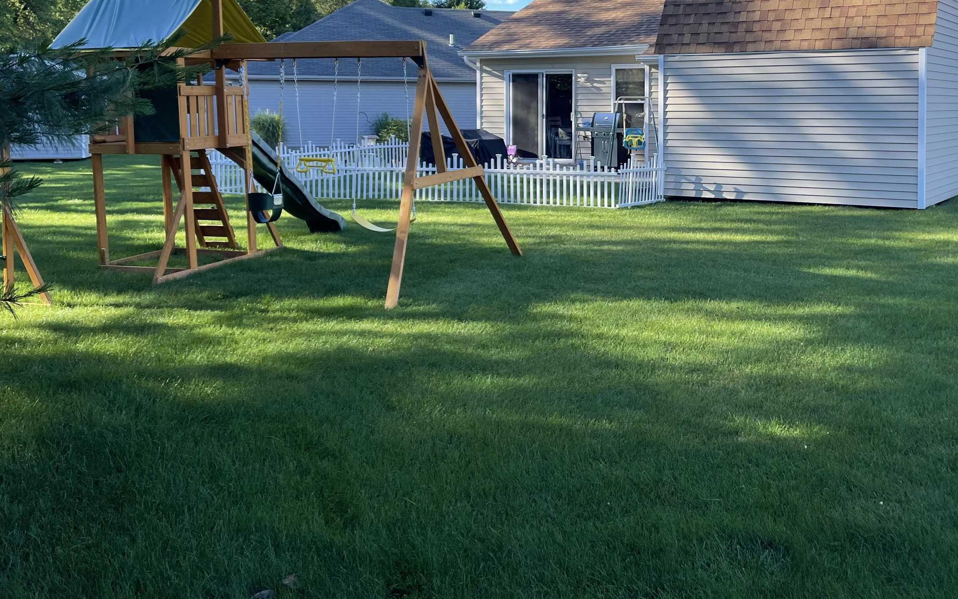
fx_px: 940
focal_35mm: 36
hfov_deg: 53.1
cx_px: 630
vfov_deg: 34.5
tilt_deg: -2.0
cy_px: 146
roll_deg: +0.4
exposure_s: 1/1048
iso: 32
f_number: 1.6
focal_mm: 5.1
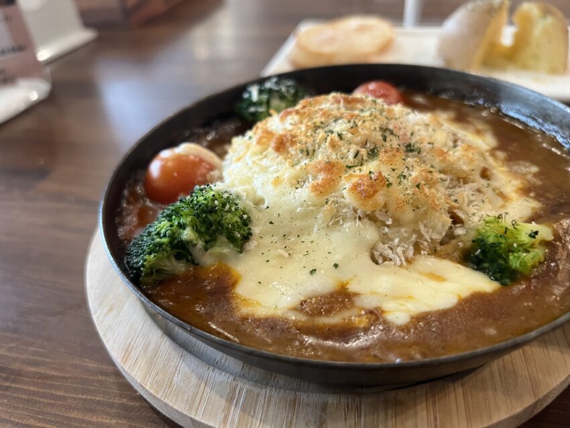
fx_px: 428
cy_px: 214
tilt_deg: -36.5
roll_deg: +6.4
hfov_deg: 67.3
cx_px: 285
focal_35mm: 26
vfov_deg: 53.1
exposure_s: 1/60
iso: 320
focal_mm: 5.7
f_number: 1.5
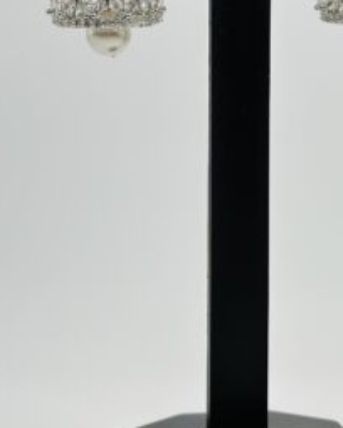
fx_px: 1307
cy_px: 131
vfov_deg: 18.6
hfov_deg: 14.9
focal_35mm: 103
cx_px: 252
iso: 80
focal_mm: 6.86
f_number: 1.78
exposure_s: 1/1613
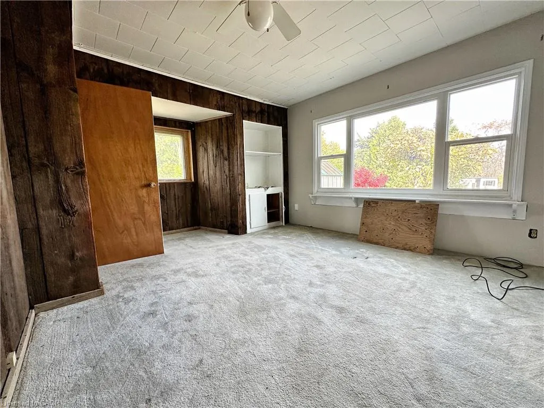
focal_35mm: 14
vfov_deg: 85.7
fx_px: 220
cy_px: 204
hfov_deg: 102.1
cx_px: 272
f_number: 2.2
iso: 100
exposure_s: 1/99
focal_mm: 2.22
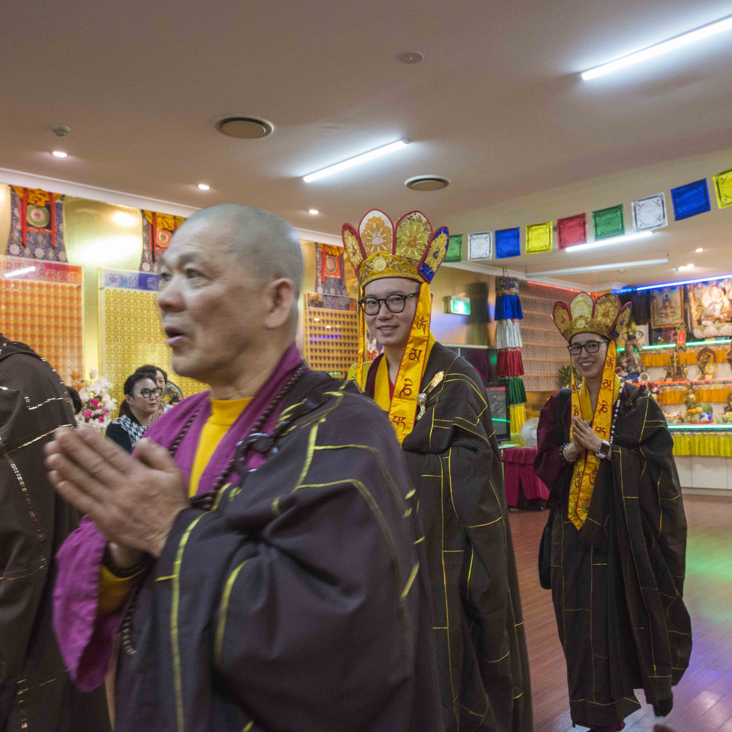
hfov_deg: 52.4
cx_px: 418
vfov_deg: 52.5
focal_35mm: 31
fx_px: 742
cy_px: 369
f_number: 5.6
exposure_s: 1/100
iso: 3200
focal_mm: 24
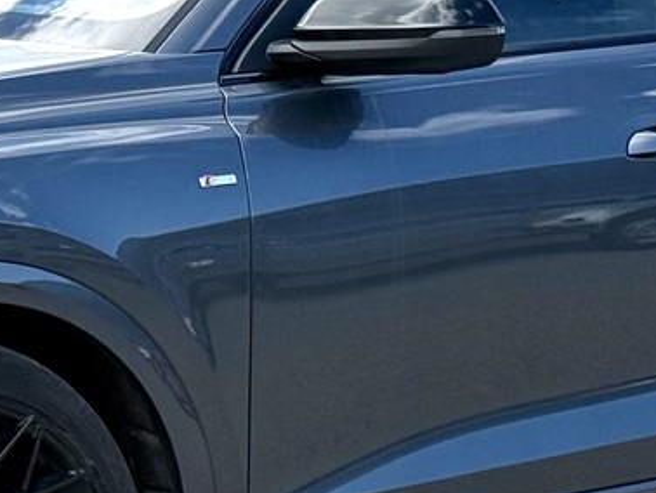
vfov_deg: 7.3
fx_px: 3849
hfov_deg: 9.7
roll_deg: +0.9
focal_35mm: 203
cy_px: 68
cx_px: 71
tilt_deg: -1.9
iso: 80
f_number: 1.78
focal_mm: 6.76
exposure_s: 1/2146
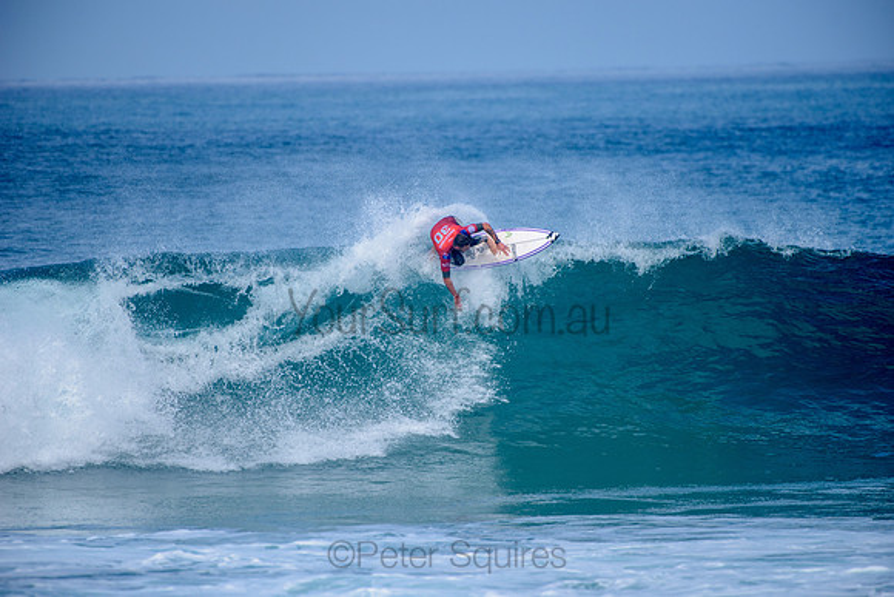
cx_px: 447
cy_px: 298
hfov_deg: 4.1
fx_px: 12421
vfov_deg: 2.8
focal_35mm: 500
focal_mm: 500
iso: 200
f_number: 5.6
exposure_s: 1/2000
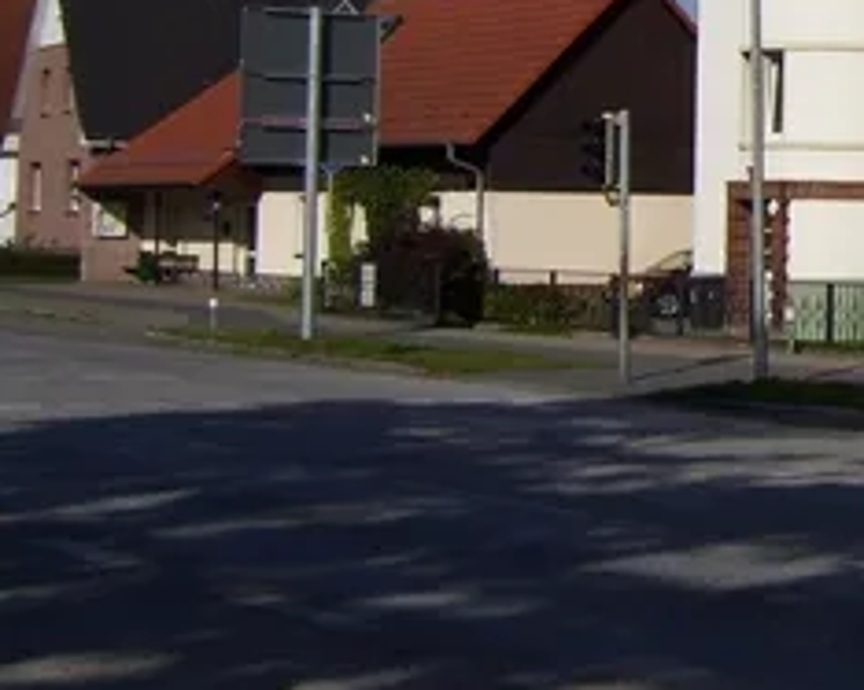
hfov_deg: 16.5
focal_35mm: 107
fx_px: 2735
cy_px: -30
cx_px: 1266
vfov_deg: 14.1
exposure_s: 1/1000
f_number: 4.8
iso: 80
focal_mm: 6
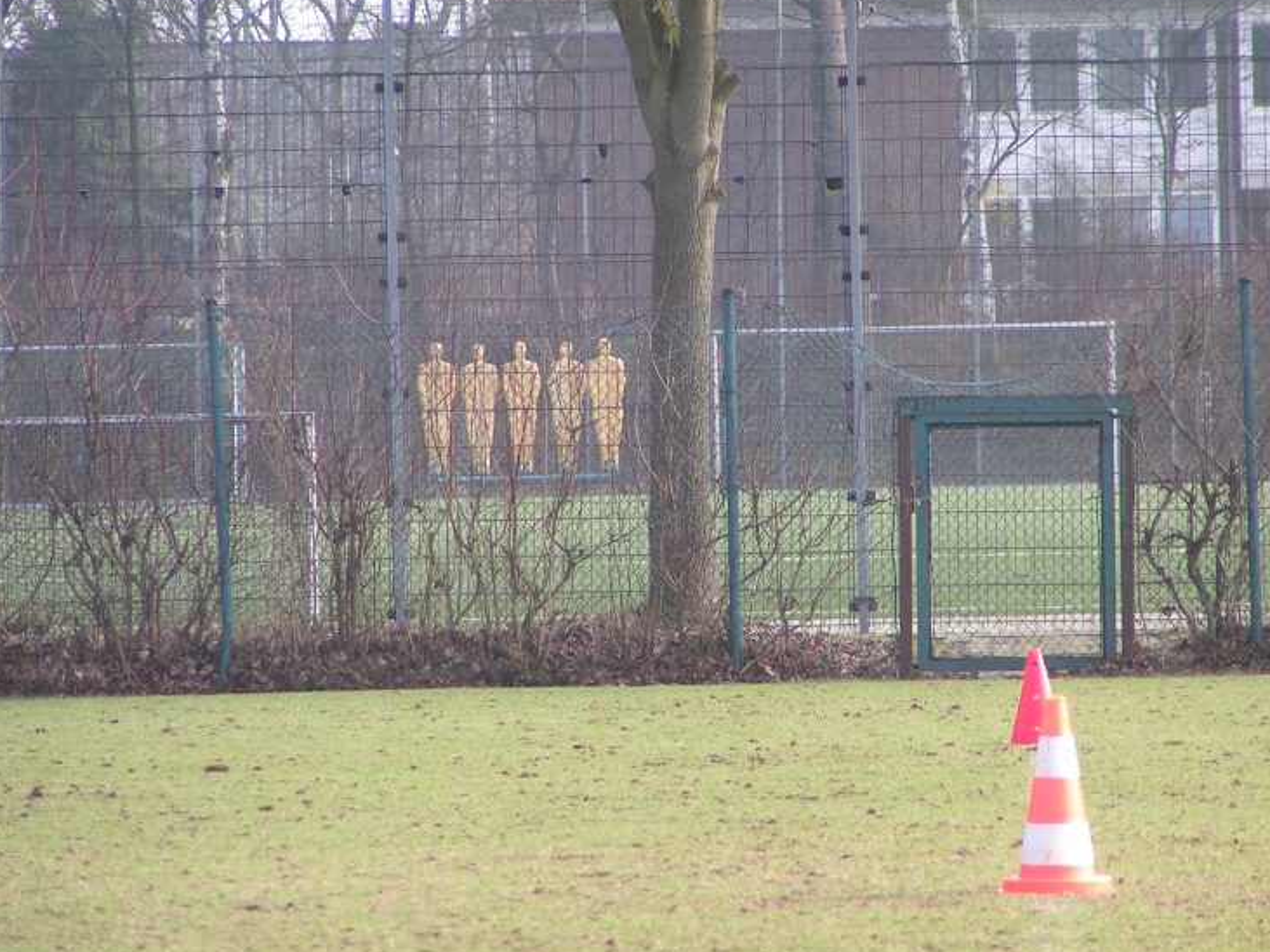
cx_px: 688
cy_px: 467
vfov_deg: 3.6
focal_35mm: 416
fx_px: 15260
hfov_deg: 4.8
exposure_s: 1/400
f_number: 3.5
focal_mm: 58
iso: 100
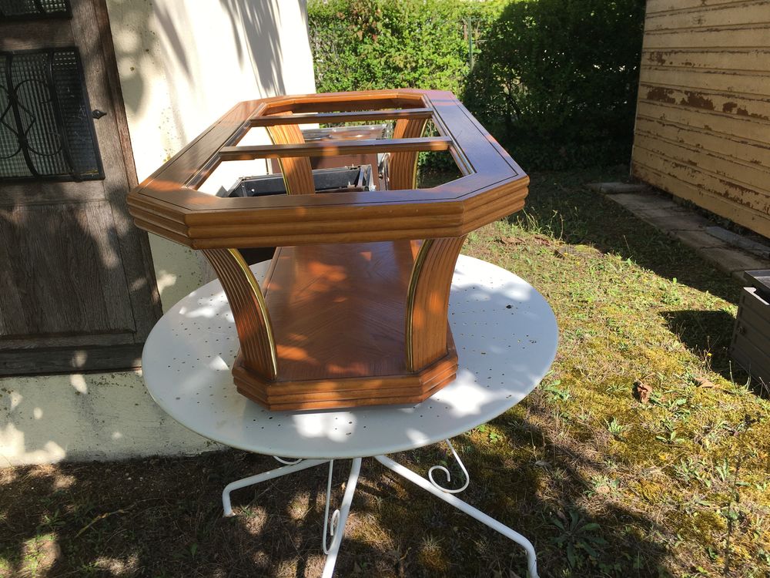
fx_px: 645
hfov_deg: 61.7
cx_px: 385
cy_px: 289
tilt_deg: -19.8
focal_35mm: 29
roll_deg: +2.5
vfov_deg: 48.2
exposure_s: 1/855
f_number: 2.2
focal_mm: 4.15
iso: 25
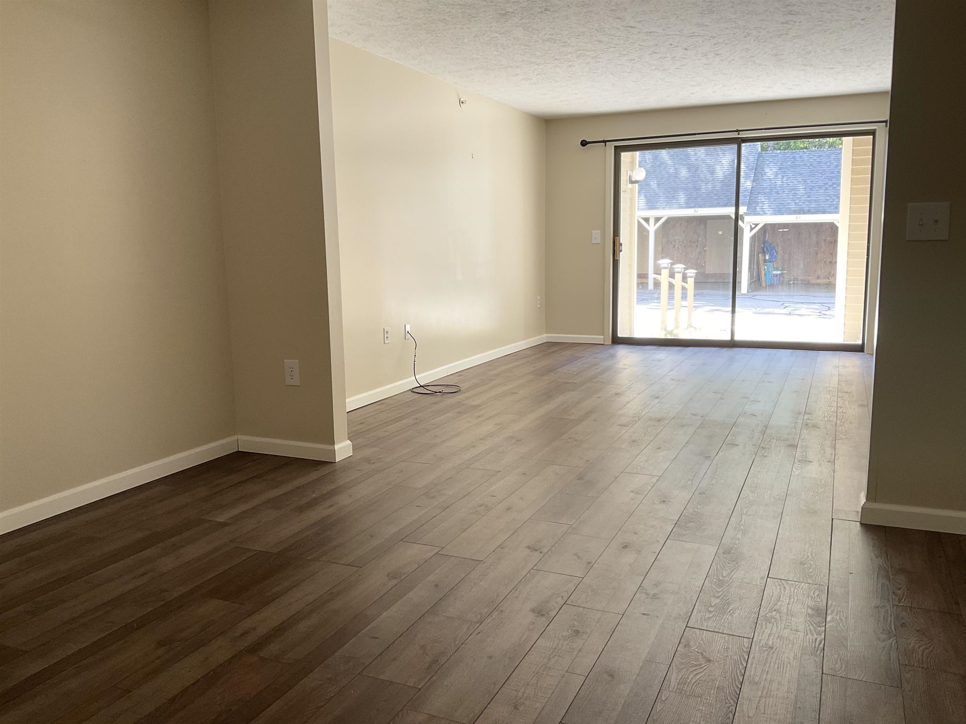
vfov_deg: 48.2
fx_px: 809
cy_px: 362
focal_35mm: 29
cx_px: 483
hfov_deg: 61.7
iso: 40
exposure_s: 1/60
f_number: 1.8
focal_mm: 3
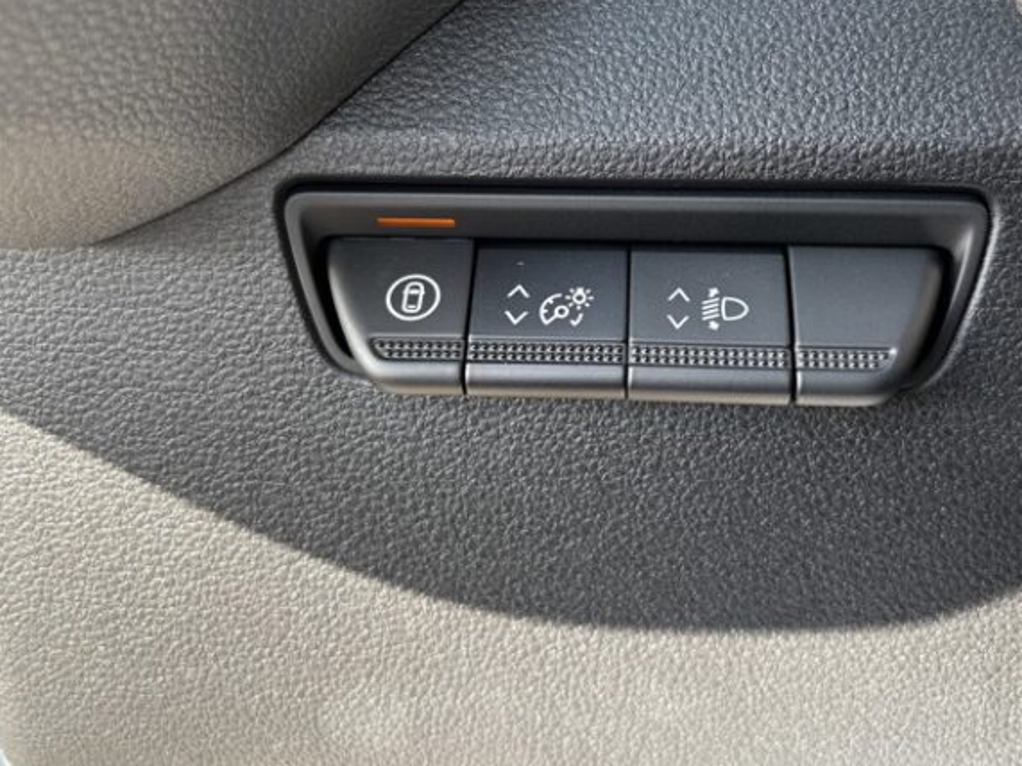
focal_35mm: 35
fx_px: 1033
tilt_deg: -13.3
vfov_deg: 40.3
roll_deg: -0.4
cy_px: 265
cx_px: 598
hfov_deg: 52.4
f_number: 1.6
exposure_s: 1/121
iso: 64
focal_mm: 5.96
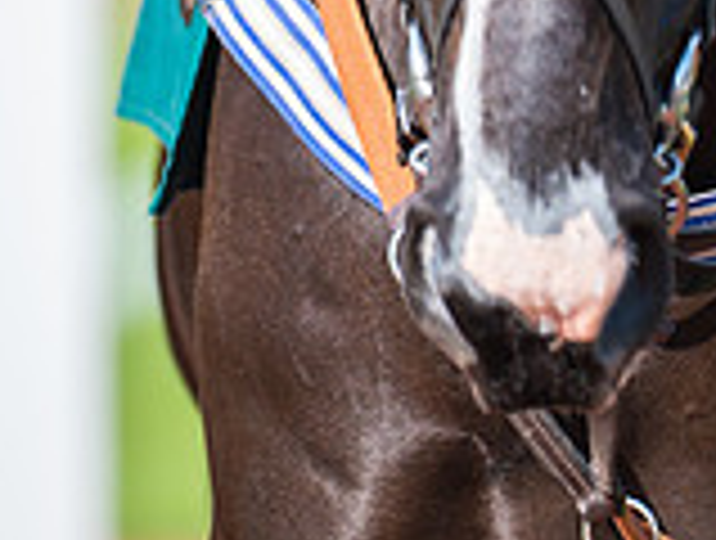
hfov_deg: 1.2
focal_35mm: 1632
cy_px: -158
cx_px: 1164
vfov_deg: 0.9
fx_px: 33833
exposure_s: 1/640
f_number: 5
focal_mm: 400
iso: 160
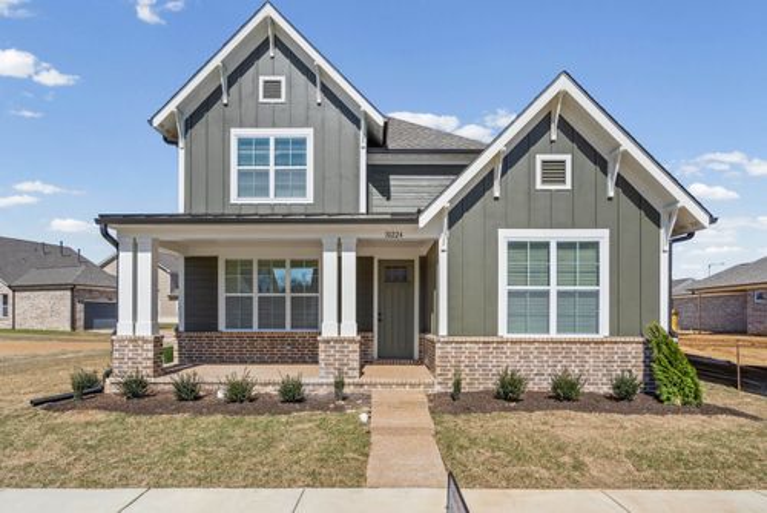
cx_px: 384
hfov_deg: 90.0
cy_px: 256
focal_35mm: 18
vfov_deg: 67.5
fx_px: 384
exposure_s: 1/1000
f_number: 9
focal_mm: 18
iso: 1250
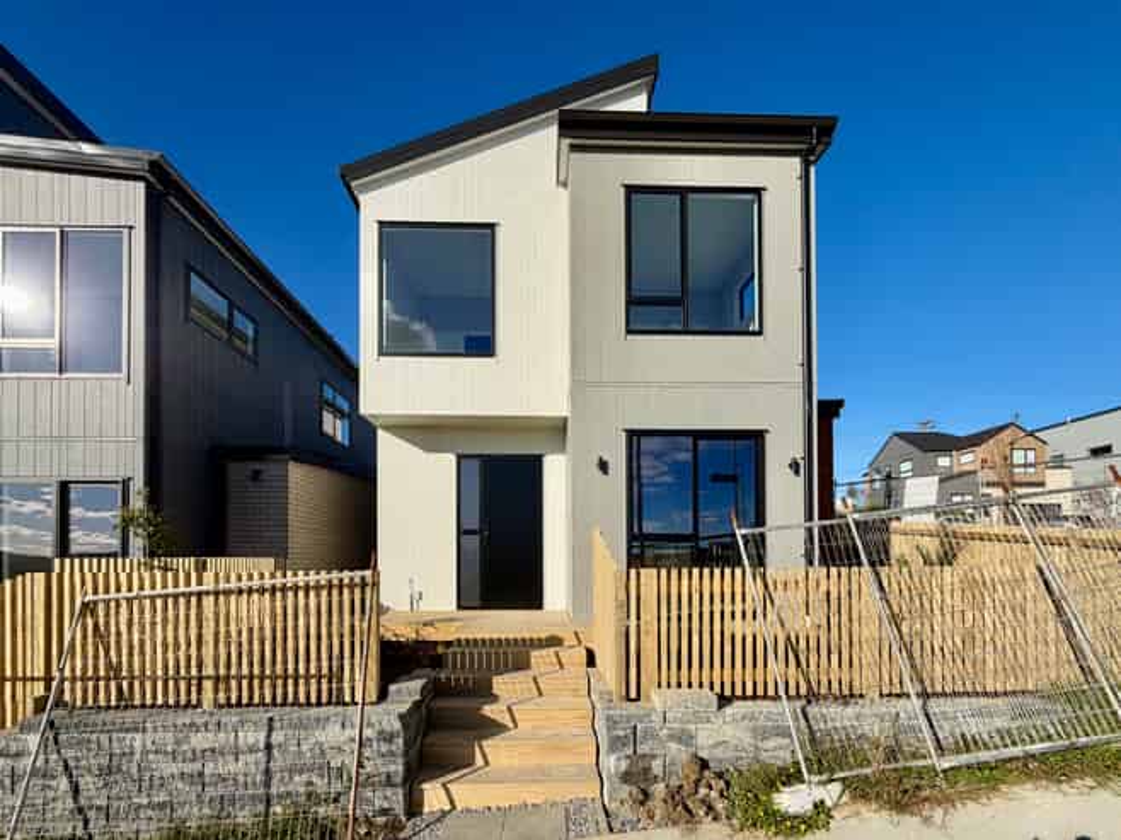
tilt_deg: +12.8
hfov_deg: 102.1
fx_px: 453
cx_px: 560
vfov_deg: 85.6
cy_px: 420
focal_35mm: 14
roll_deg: +0.5
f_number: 2.2
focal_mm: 2.22
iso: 20
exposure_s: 1/1125
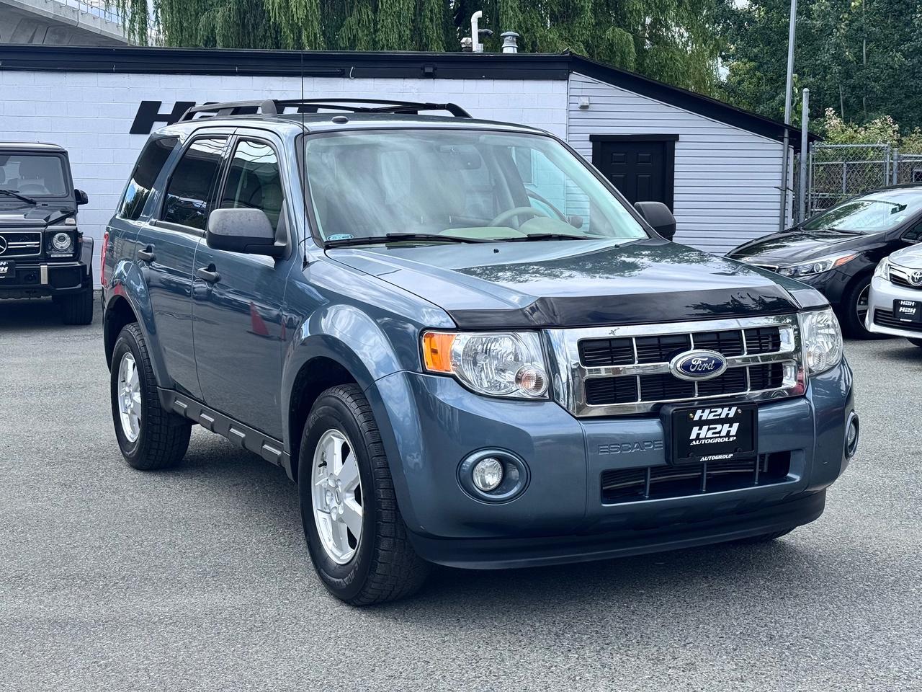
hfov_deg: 39.7
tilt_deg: -4.9
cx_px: 461
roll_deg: -0.5
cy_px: 346
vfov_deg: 30.3
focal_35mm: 48
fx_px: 1278
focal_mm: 6.76
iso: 64
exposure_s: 1/2717
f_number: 1.78
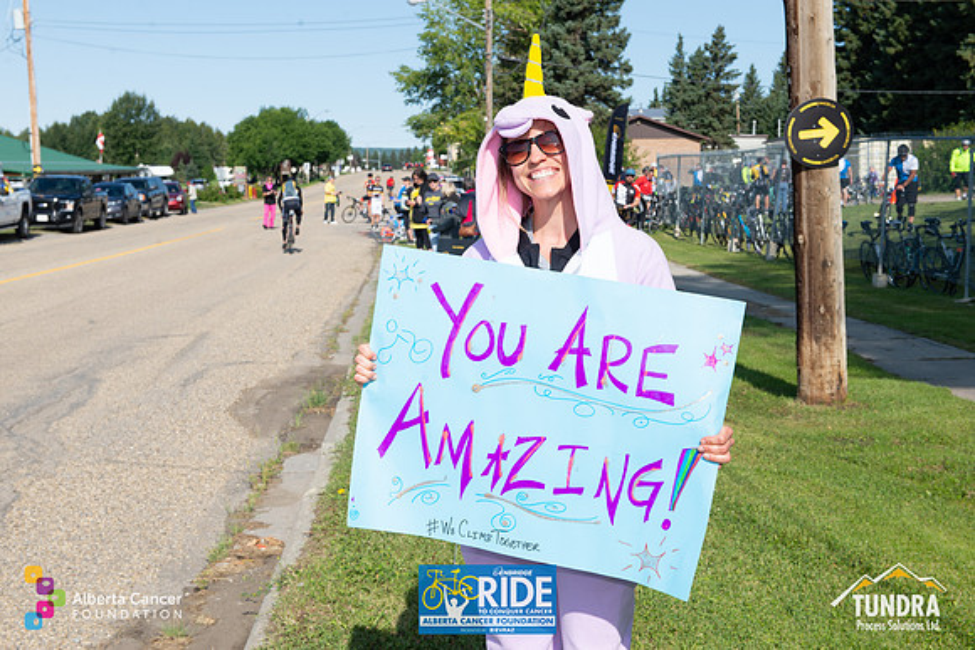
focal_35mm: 56
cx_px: 488
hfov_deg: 35.6
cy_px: 325
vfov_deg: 24.2
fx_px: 1517
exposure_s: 1/400
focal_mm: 56
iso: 250
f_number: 10
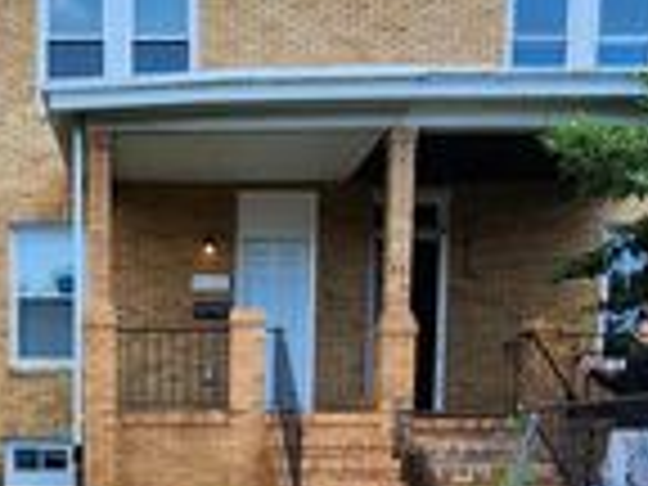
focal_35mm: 45
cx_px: 94
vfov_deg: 29.0
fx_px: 842
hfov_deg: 39.7
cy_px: 538
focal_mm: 2.2
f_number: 2.2
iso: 50
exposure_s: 1/814
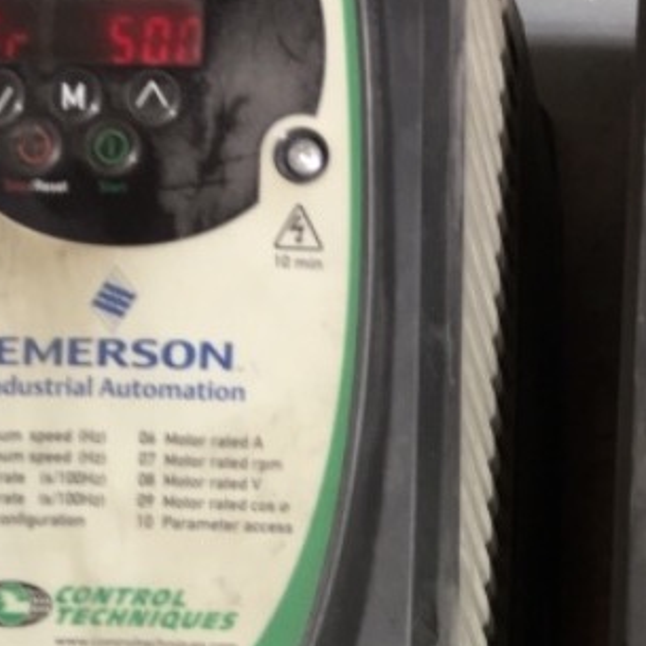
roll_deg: -1.5
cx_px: 633
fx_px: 2132
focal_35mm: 101
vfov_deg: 15.8
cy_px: 985
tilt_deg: -0.7
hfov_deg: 16.9
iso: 40
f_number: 2.2
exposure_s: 1/33
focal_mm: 4.15
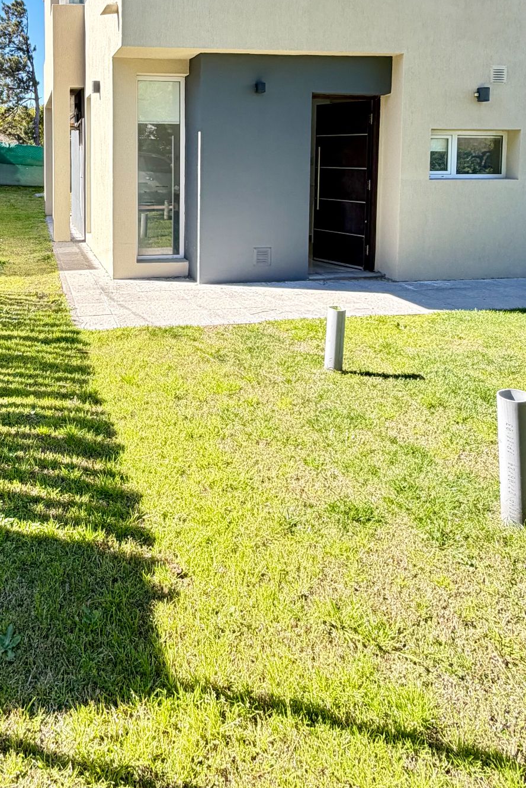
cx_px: 133
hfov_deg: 44.9
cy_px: 201
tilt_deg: -4.2
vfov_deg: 61.9
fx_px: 613
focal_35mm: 28
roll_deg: -0.9
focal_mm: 2.22
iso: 50
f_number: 2.2
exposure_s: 1/176
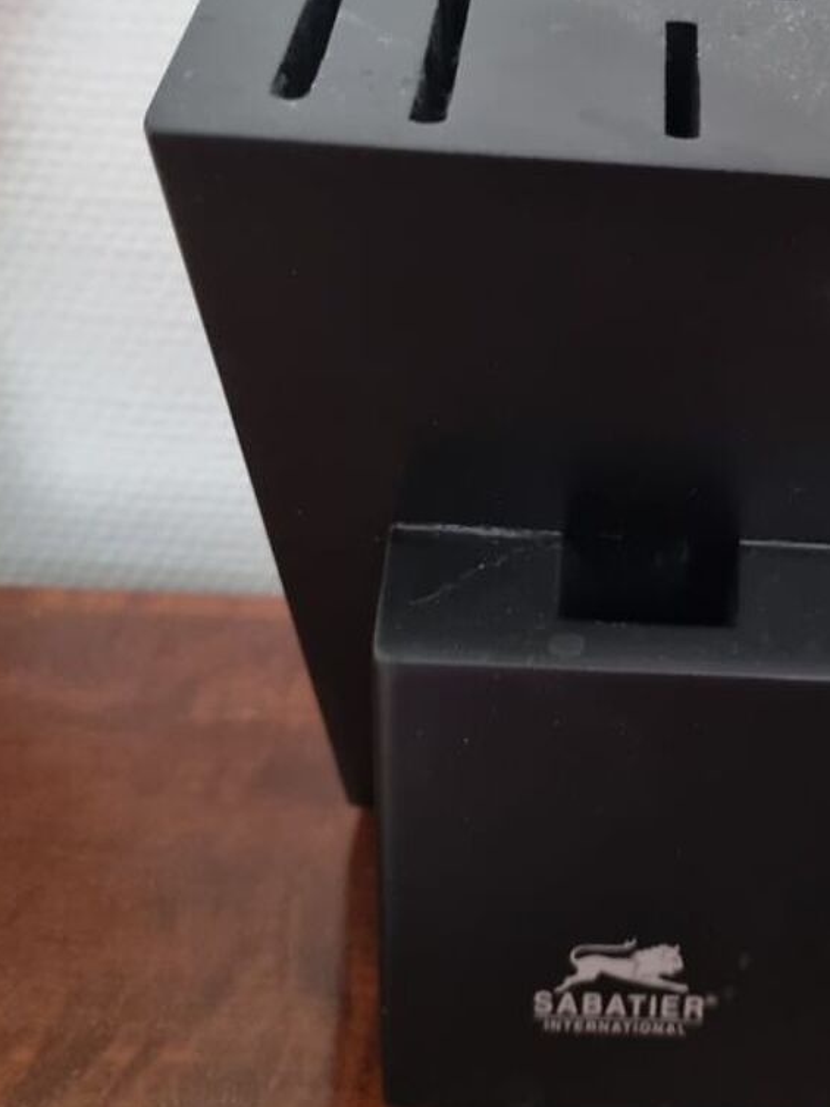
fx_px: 1470
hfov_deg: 30.5
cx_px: 704
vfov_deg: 40.8
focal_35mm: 46
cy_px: 386
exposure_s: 1/25
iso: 1000
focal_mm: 5.4
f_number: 1.8
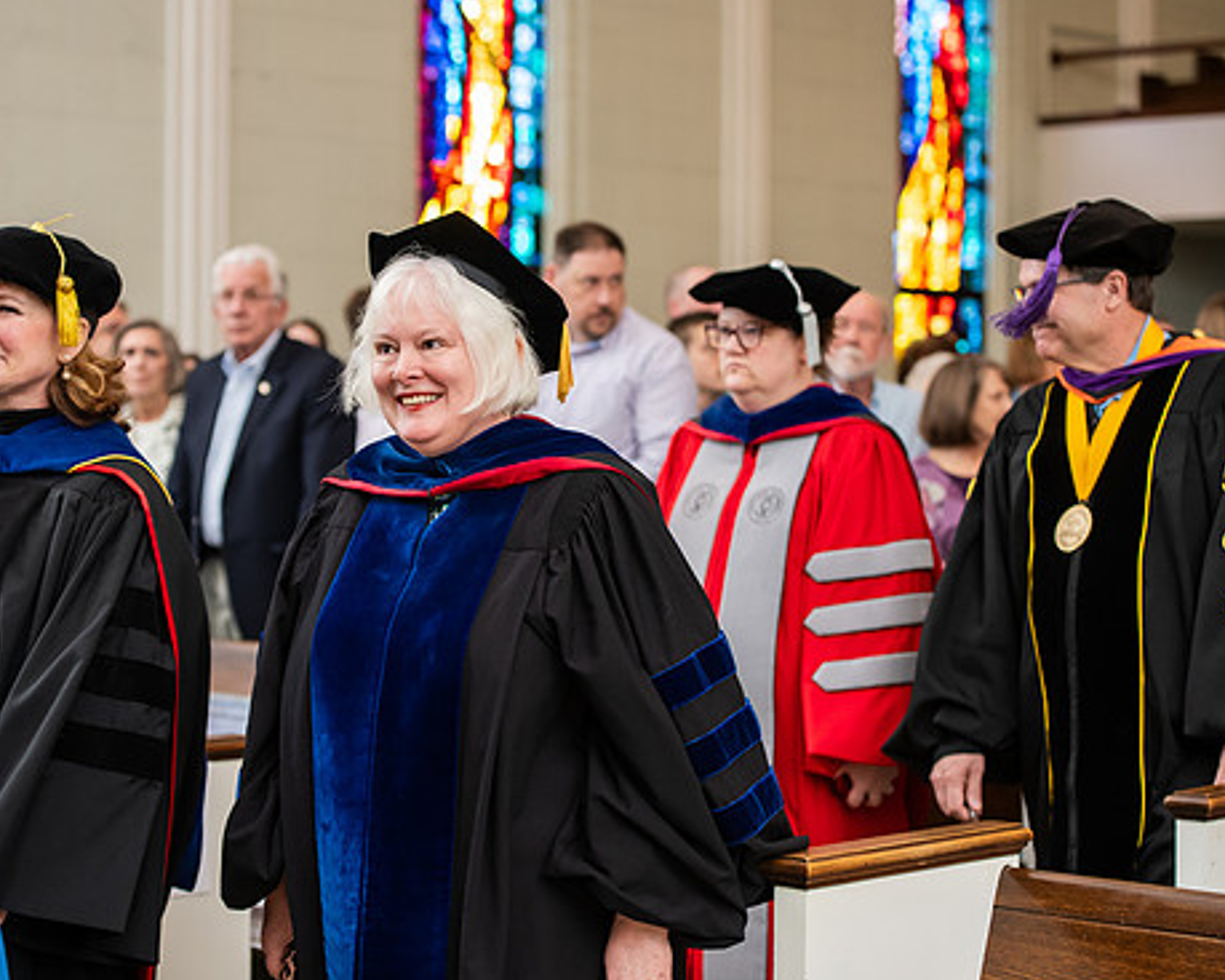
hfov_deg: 23.0
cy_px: 482
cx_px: 539
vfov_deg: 18.5
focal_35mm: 83
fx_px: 3009
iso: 1250
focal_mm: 70
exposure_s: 1/200
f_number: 3.5
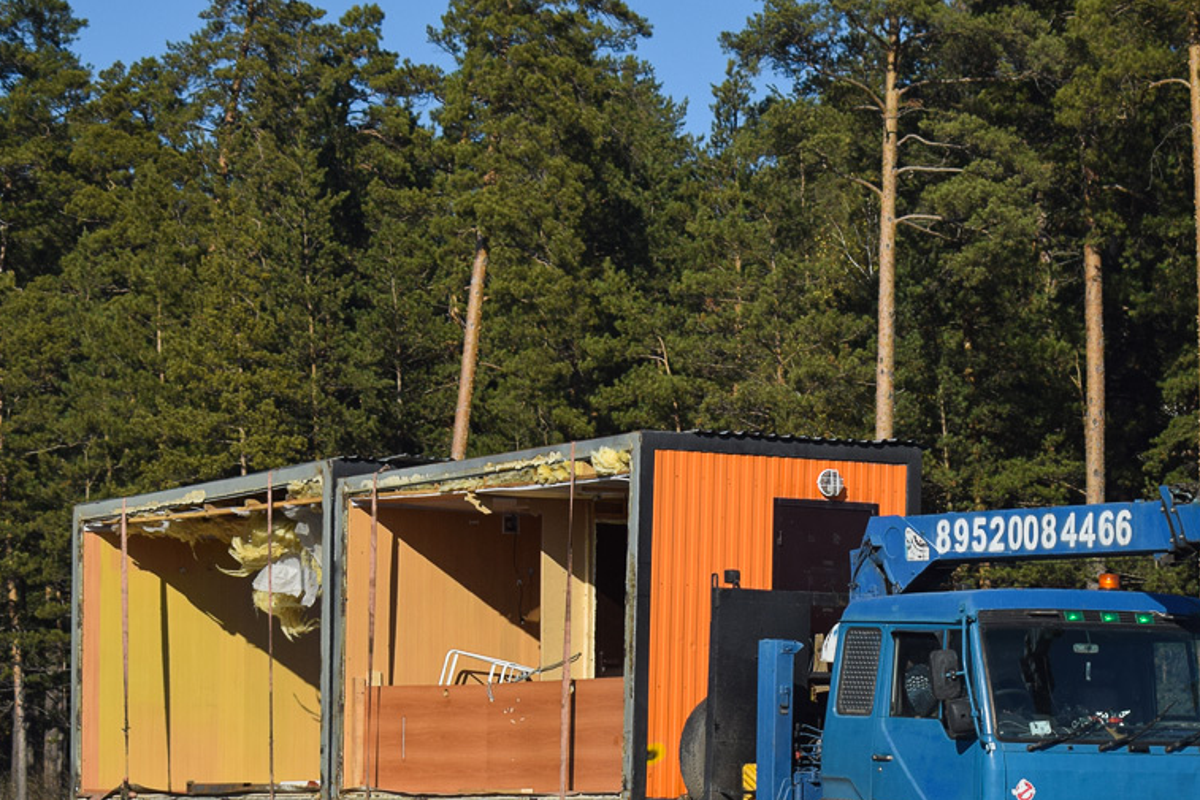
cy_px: 554
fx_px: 4360
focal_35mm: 131
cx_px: 750
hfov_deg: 15.7
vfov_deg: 10.5
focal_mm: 55
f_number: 7.1
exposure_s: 1/1600
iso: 200
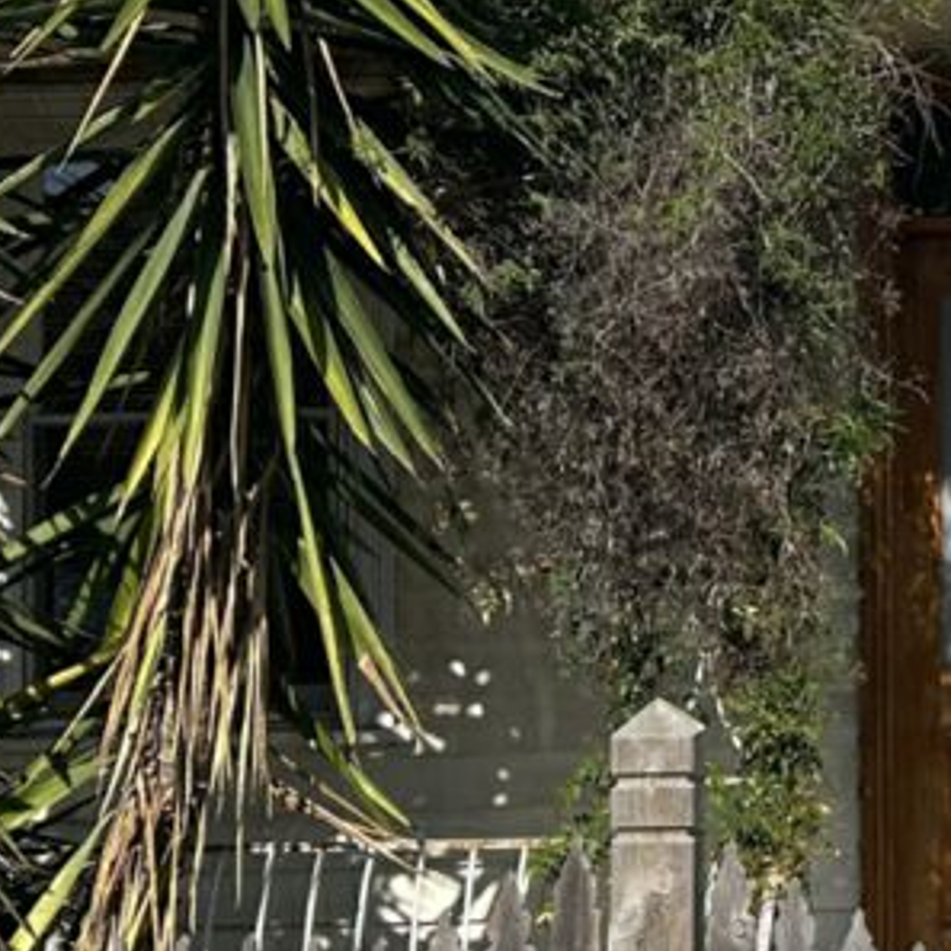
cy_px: 307
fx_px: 2891
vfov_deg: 18.6
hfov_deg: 17.7
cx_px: 1156
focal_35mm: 93
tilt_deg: +2.7
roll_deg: +0.4
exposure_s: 1/6579
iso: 50
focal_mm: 5.7
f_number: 1.5
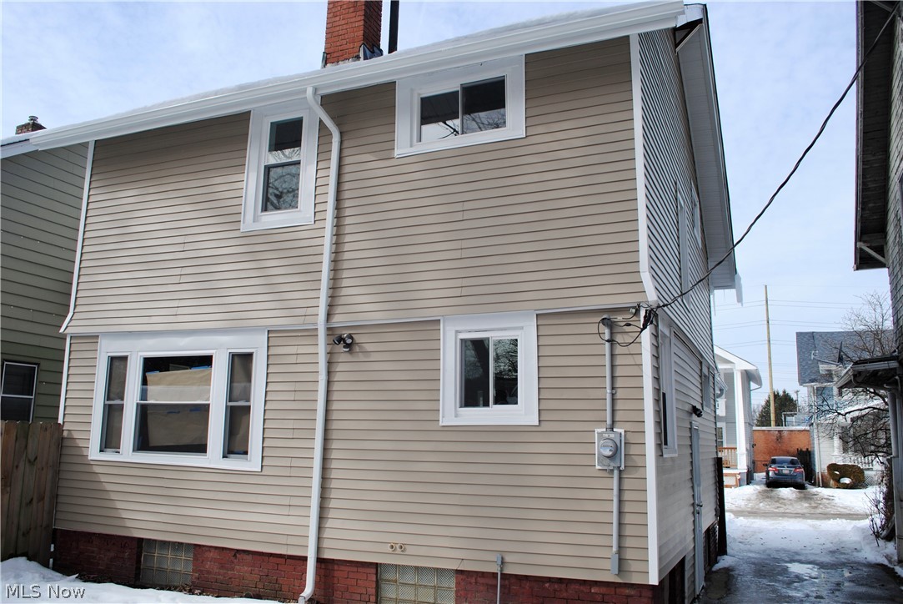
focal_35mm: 30
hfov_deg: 61.9
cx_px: 452
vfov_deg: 43.7
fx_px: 753
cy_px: 302
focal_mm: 20
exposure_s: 1/320
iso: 100
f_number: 9
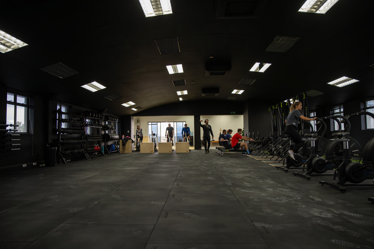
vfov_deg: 49.5
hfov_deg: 69.4
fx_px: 270
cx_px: 187
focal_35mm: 26
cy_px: 124
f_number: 2.8
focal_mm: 26
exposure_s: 1/50
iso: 250
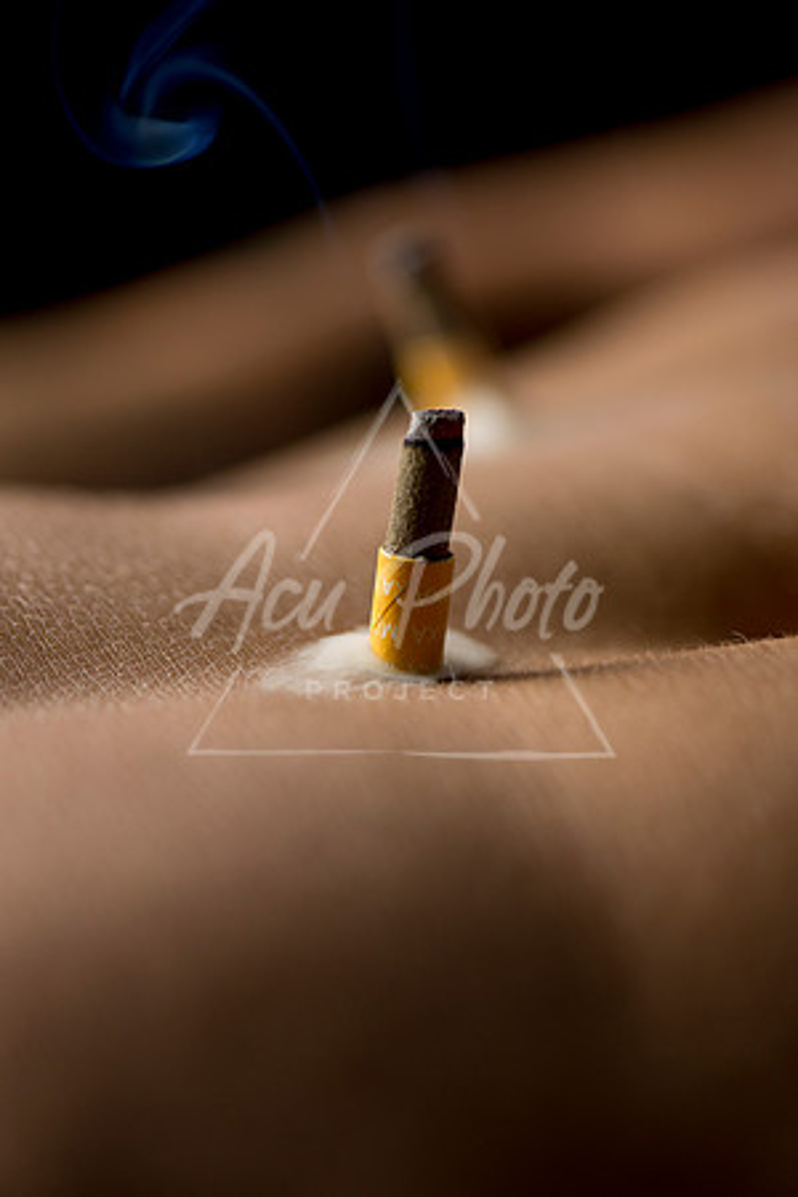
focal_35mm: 105
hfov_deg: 13.0
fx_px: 3491
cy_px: 598
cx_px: 399
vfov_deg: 19.5
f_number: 4
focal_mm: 105
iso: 800
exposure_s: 1/320
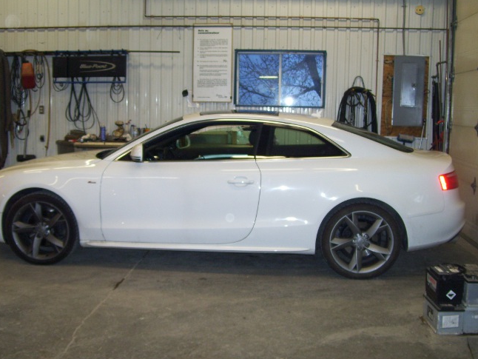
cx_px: 220
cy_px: 185
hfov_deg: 47.8
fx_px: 539
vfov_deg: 36.8
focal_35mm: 39
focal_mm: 6
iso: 160
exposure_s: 1/60
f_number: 2.7
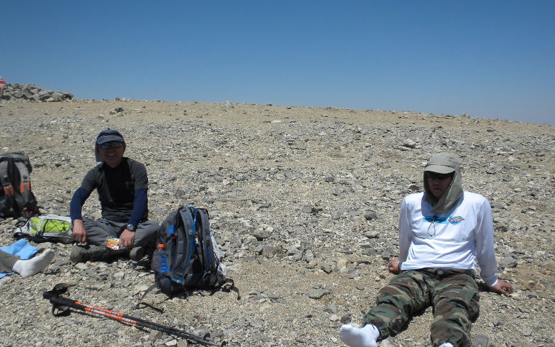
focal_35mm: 40
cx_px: 273
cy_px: 165
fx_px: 605
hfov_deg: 49.3
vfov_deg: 32.0
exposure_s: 1/210
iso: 64
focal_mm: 6.6
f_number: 10
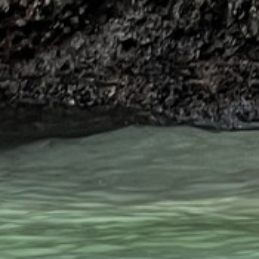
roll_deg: -1.5
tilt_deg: +4.7
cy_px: -194
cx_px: 459
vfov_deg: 2.8
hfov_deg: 2.8
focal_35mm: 621
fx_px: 5257
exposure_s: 1/99
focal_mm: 9
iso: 32
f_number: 2.8
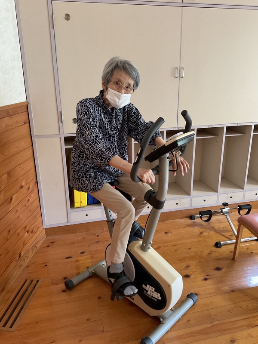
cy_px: 172
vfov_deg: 61.7
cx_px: 129
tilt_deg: -19.2
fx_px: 288
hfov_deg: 48.2
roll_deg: +1.8
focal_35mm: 29
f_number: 1.8
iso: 100
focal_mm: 3
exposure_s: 1/60
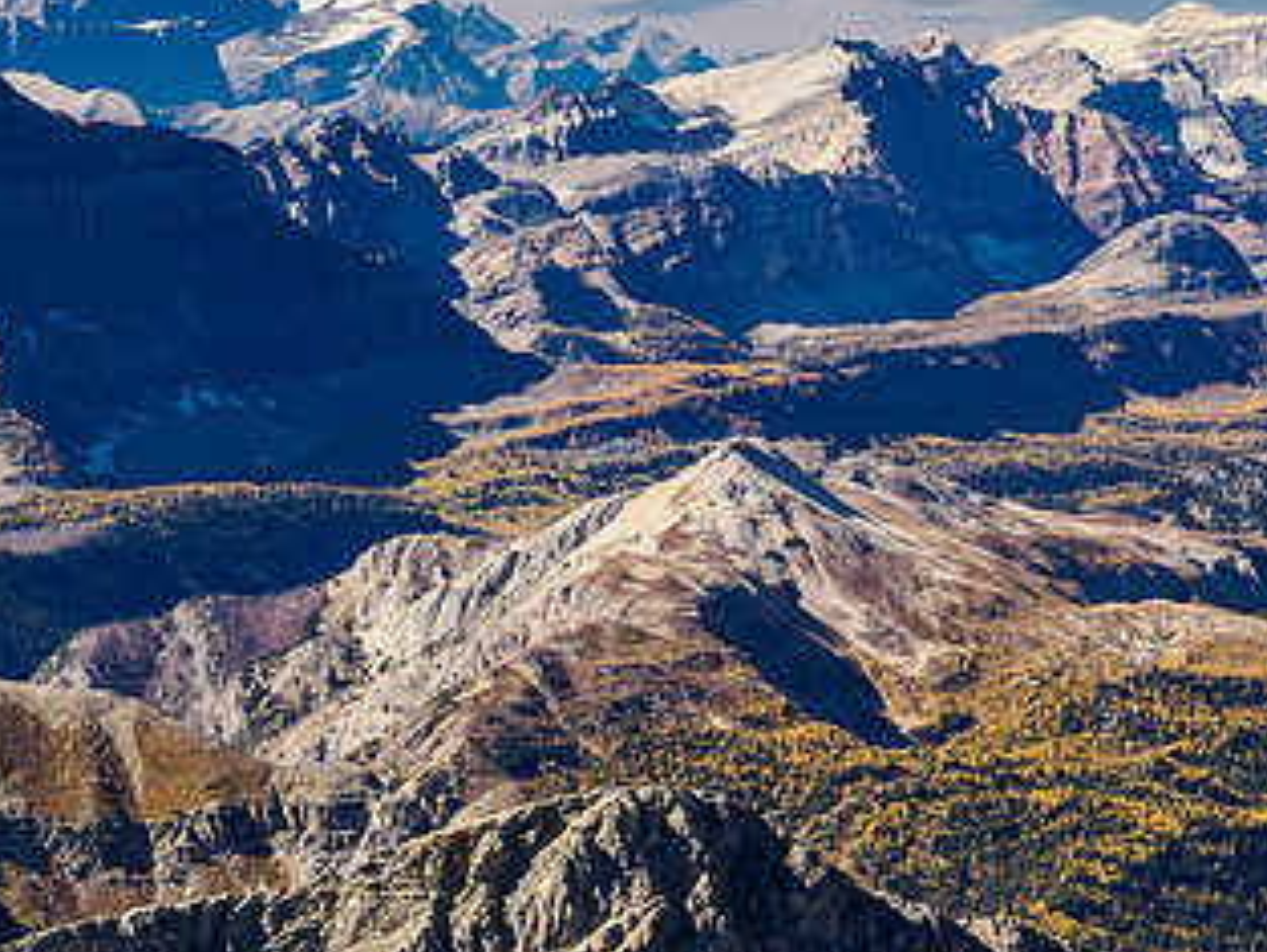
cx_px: 1028
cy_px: 277
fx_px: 8422
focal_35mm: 230
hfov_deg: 8.6
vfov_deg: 6.5
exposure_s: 1/125
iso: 400
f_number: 8
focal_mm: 62
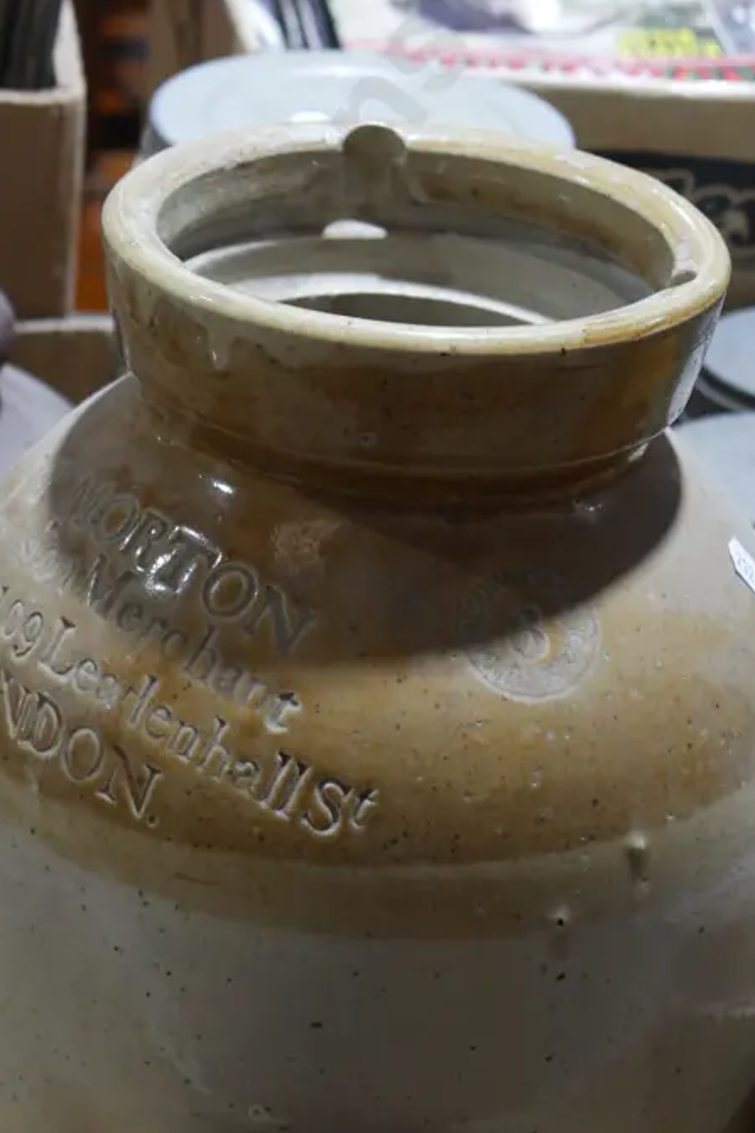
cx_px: 173
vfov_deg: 18.9
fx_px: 3399
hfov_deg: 12.6
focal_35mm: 108
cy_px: 390
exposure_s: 1/80
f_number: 5.4
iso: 1000
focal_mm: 34
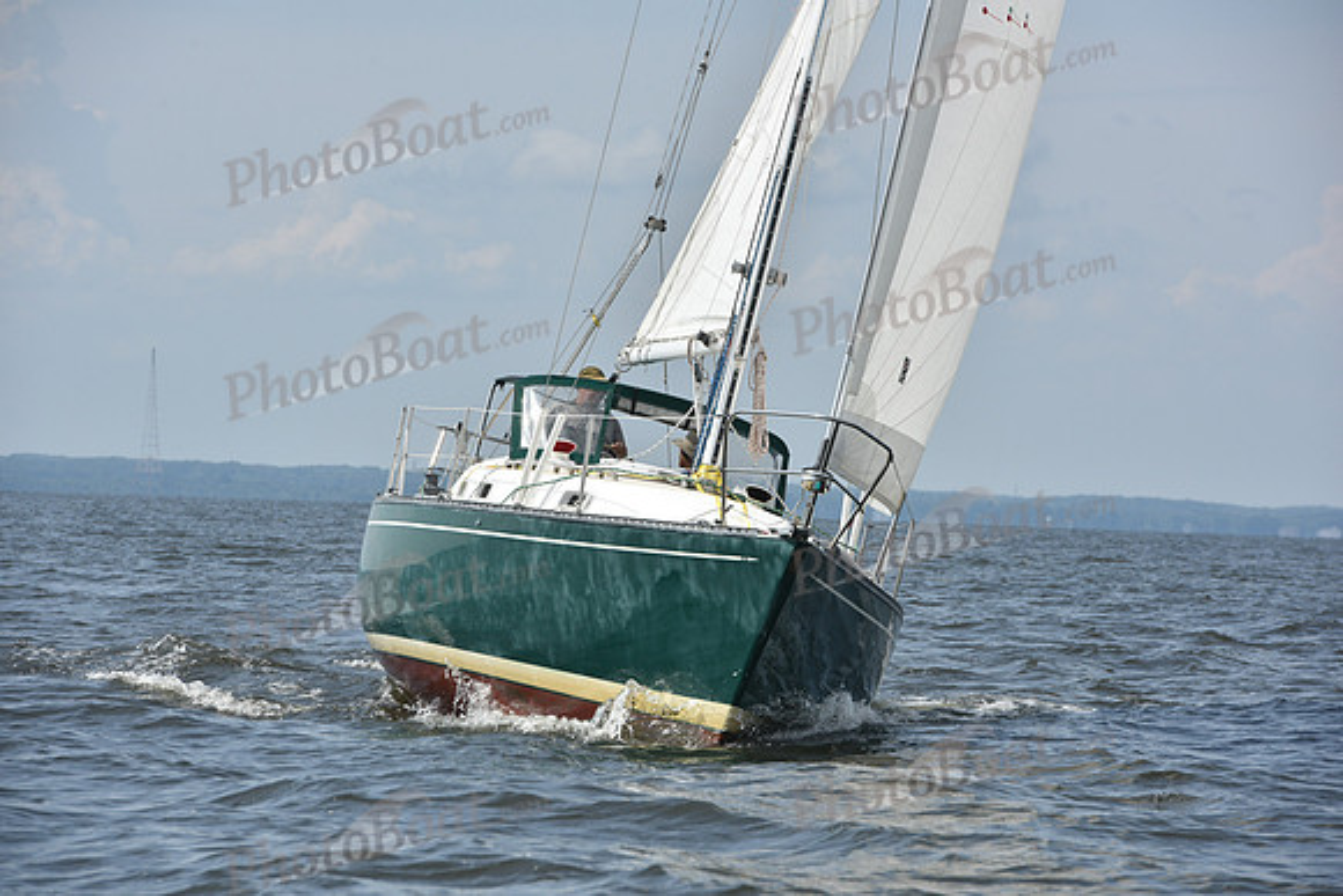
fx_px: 7463
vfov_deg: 6.9
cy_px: 448
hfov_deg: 10.3
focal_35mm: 200
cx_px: 672
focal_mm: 200
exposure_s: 1/1250
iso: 320
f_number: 10
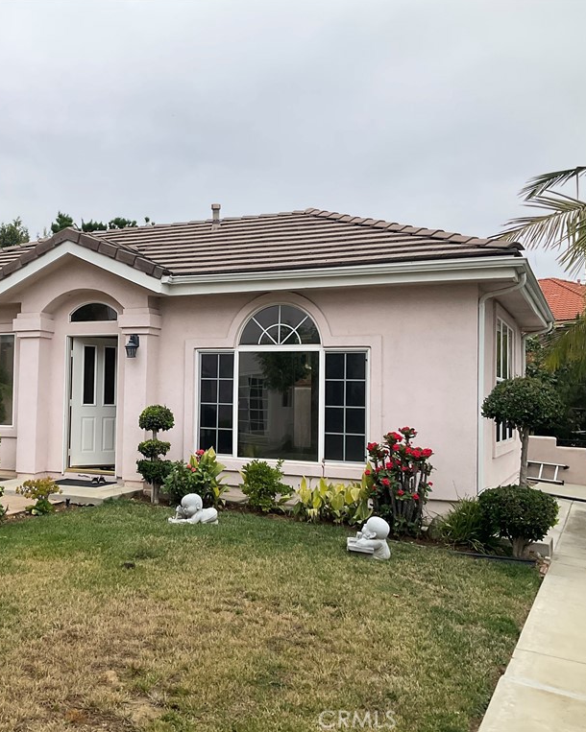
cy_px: 365
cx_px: 170
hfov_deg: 38.4
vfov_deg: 47.9
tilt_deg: +2.4
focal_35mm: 38
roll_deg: +0.0
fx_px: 824
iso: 16
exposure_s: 1/1168
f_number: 1.8
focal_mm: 3
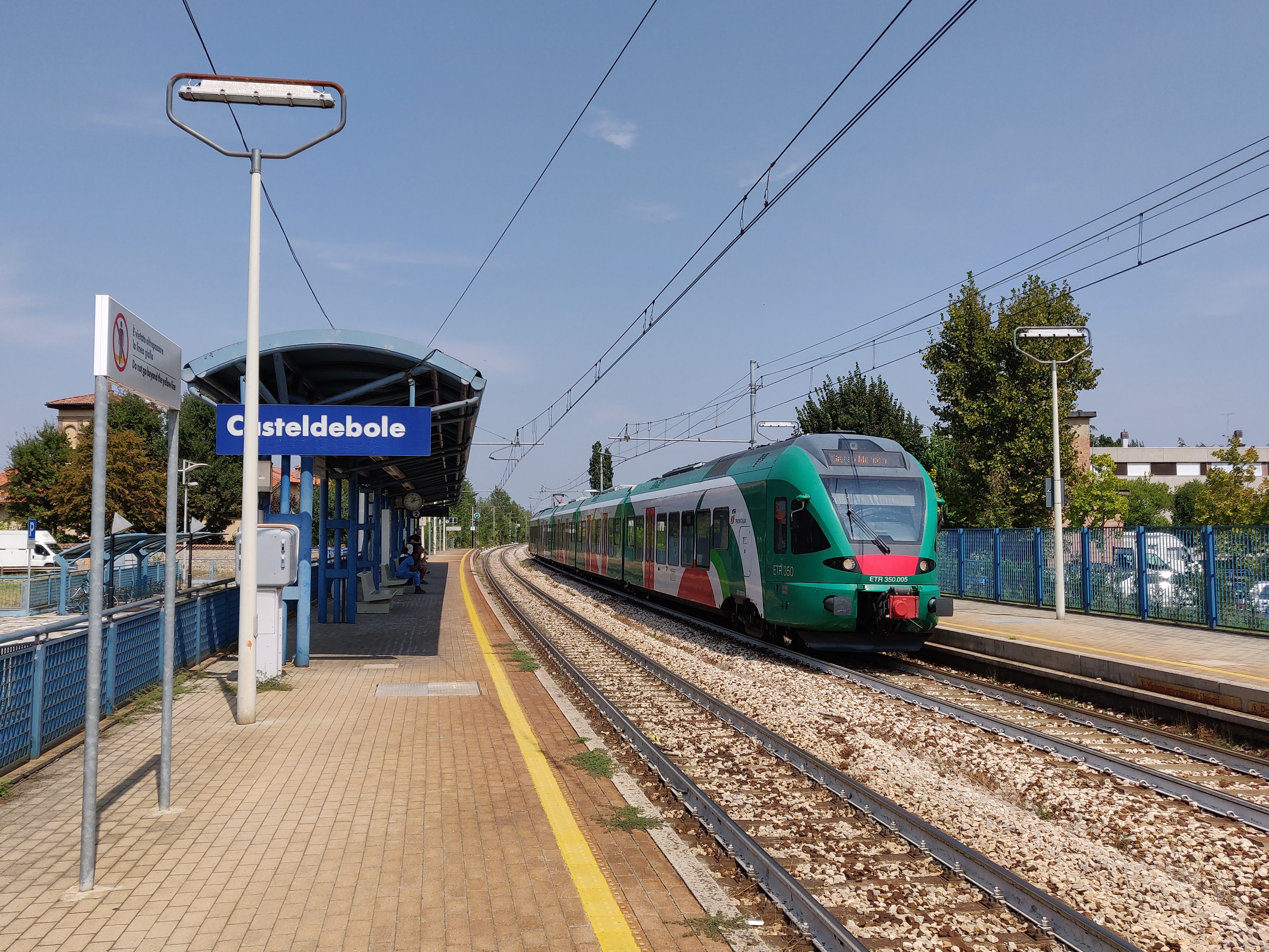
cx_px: 634
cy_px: 476
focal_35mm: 25
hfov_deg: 69.4
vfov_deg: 54.9
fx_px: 916
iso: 100
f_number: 1.7
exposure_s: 1/2045
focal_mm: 4.25
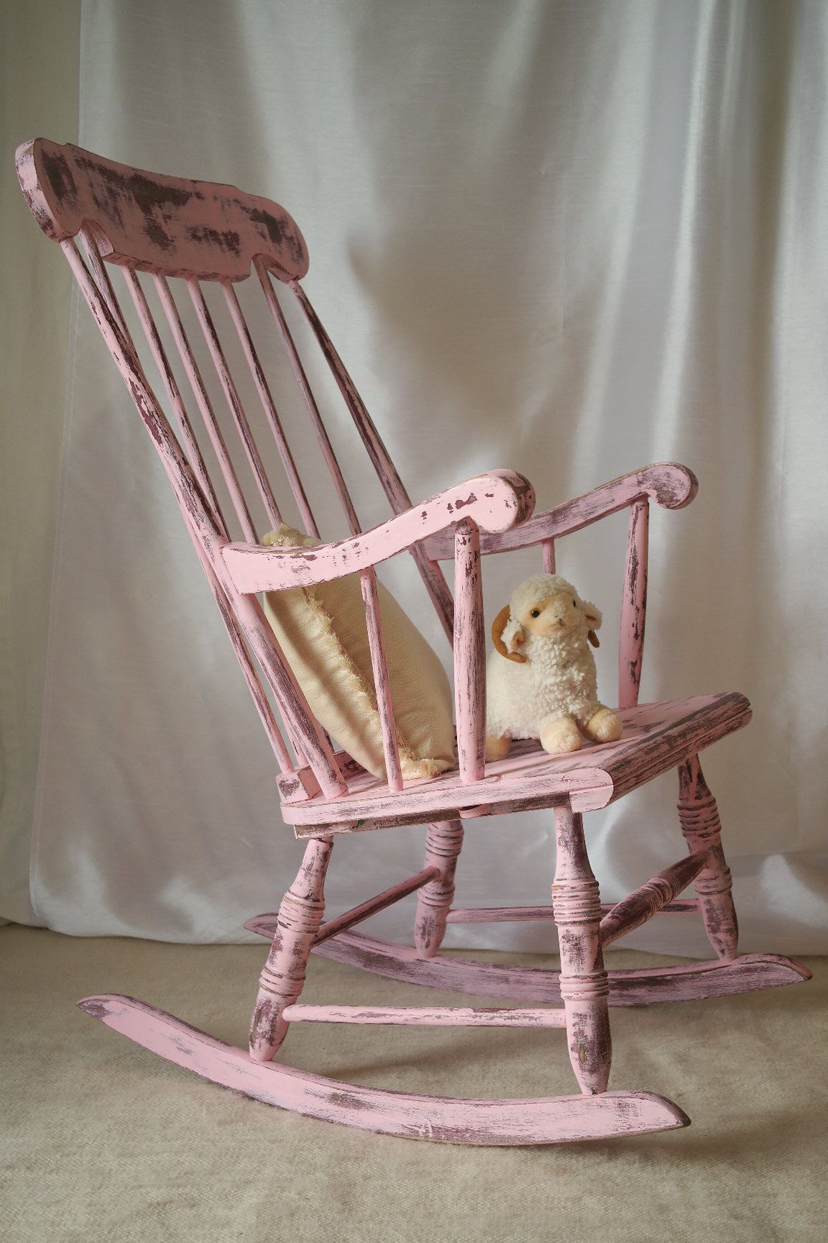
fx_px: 1828
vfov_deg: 37.5
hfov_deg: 25.5
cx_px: 414
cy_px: 622
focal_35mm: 53
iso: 200
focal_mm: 35
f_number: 9
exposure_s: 1/30
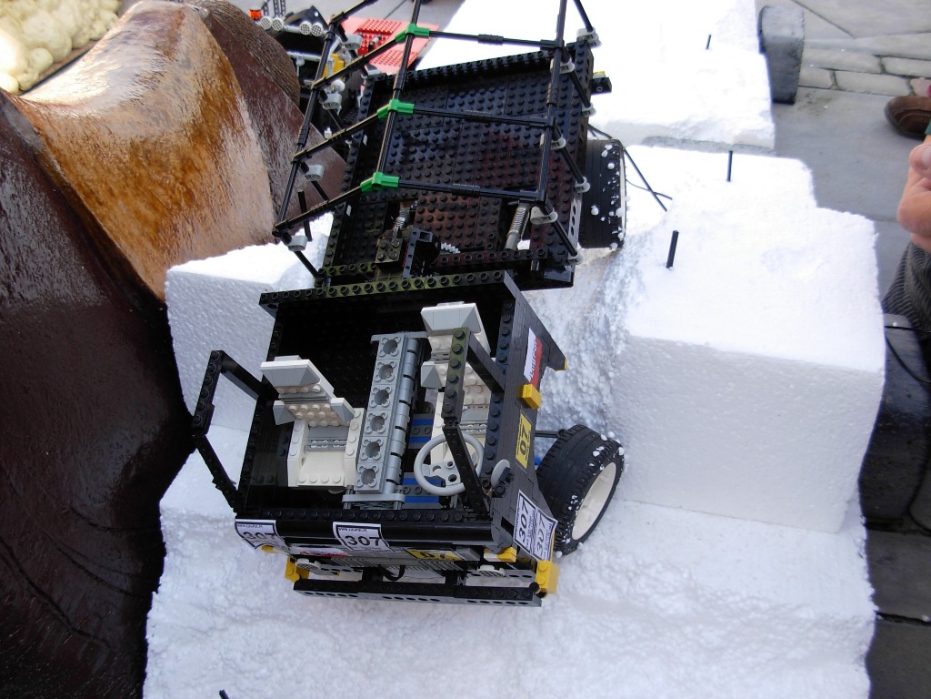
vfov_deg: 37.7
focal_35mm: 38
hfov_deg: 49.0
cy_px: 350
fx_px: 1022
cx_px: 466
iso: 79
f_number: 2.9
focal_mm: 6.3
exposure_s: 1/215
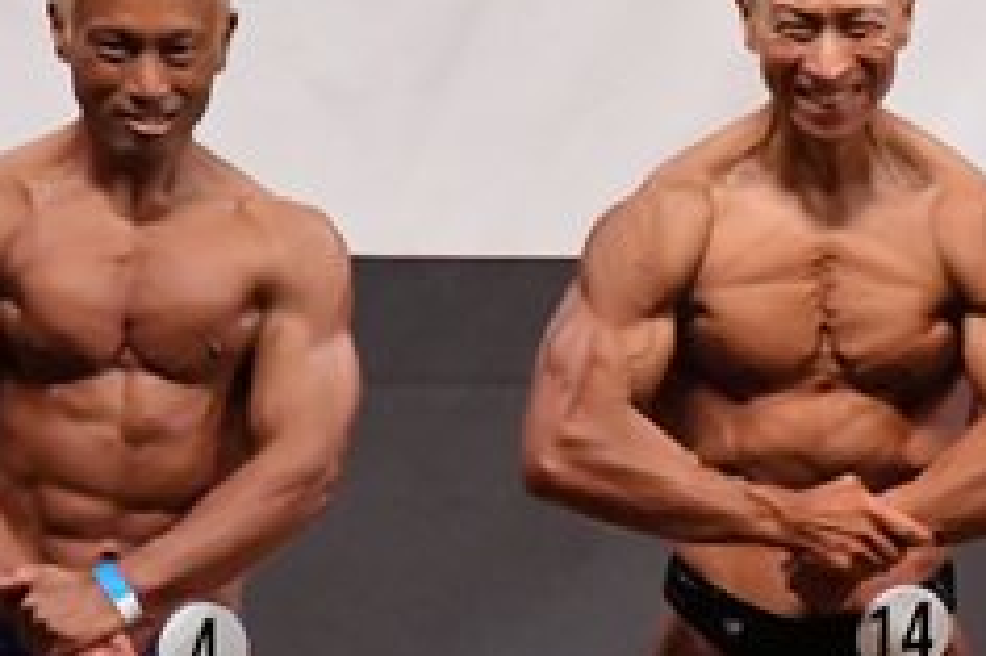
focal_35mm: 714
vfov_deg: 1.9
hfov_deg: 2.9
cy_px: 756
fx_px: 19541
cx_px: 1477
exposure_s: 1/400
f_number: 5.6
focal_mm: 145
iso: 10000
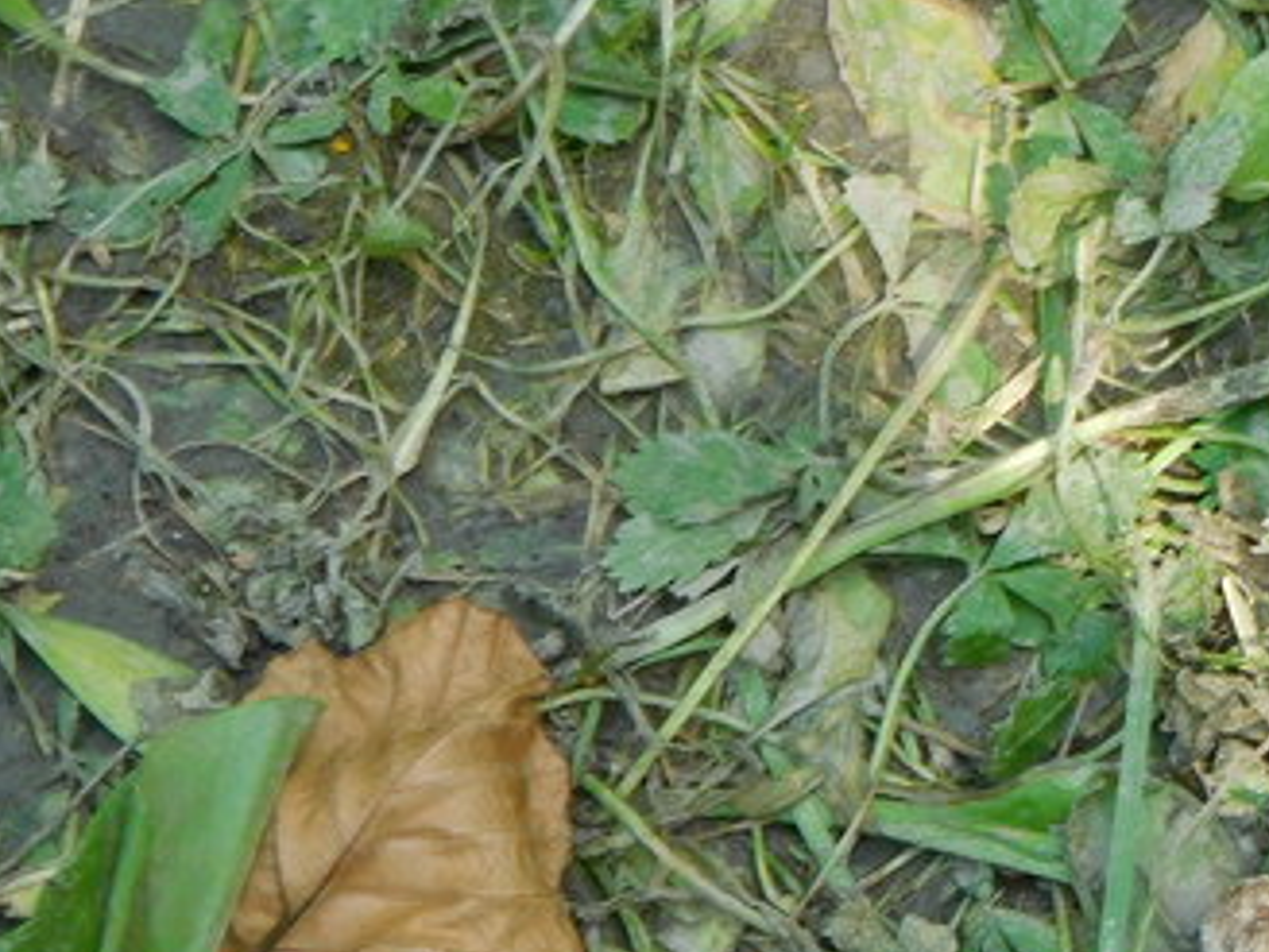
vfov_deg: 8.1
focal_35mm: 182
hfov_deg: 10.7
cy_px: 762
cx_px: 1484
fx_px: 6672
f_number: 4.5
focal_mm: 12.5
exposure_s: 1/100
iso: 125
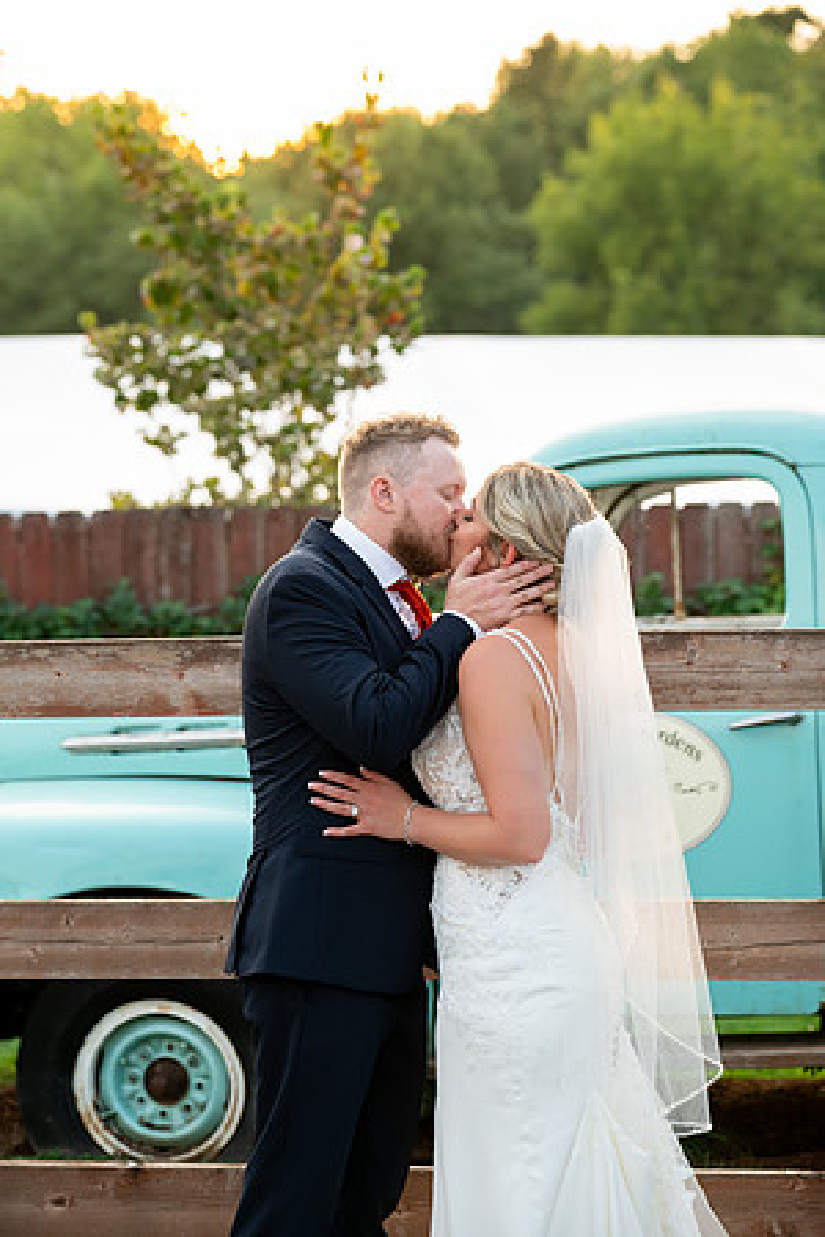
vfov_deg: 20.4
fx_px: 3437
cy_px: 618
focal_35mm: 100
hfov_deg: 13.7
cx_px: 412
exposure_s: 1/320
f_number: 4
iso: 1250
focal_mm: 100
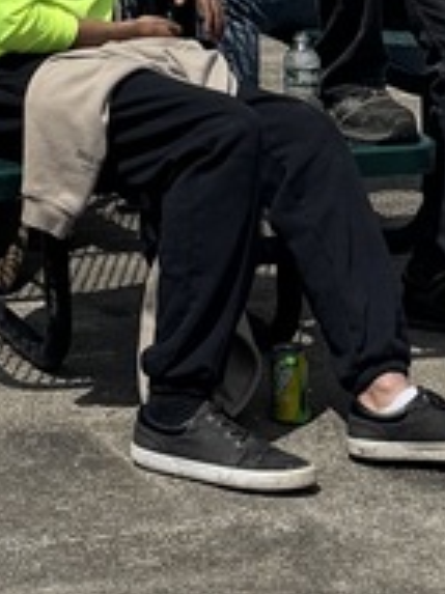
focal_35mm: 129
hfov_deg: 10.8
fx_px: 2214
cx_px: -342
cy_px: -407
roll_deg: +1.4
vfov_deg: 13.9
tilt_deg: +1.4
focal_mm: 6.76
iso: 80
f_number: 1.78
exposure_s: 1/7092
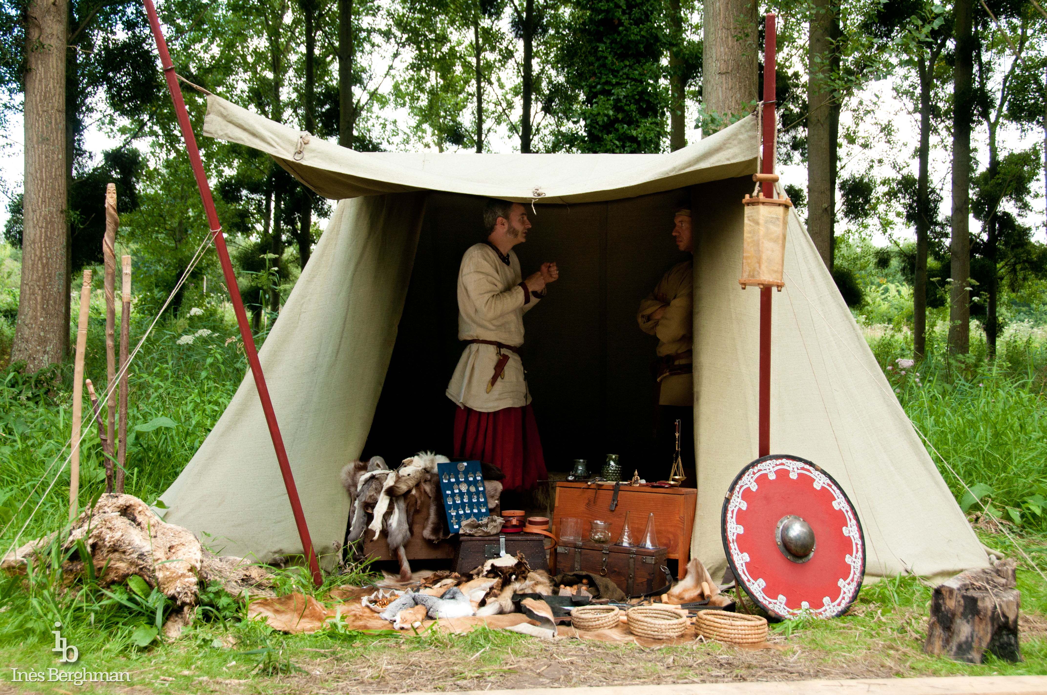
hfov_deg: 38.9
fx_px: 1481
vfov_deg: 26.4
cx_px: 524
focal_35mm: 51
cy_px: 348
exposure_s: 1/80
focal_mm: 34
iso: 320
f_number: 6.3
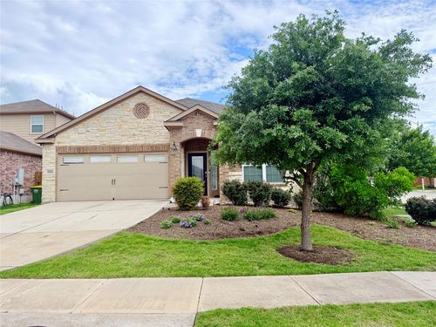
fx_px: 302
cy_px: 164
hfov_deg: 71.6
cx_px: 218
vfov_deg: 56.8
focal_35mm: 24
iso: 80
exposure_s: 1/3759
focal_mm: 6.76
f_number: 1.78
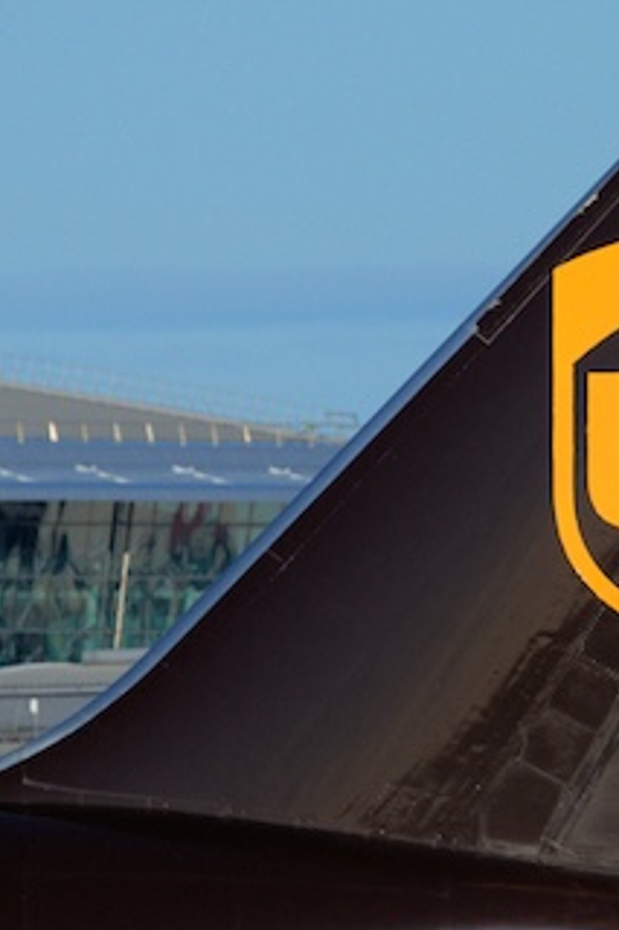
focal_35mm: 1800
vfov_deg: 1.1
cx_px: 529
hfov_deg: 0.8
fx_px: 46472
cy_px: 424
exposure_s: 1/2500
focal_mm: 480
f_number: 6
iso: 200
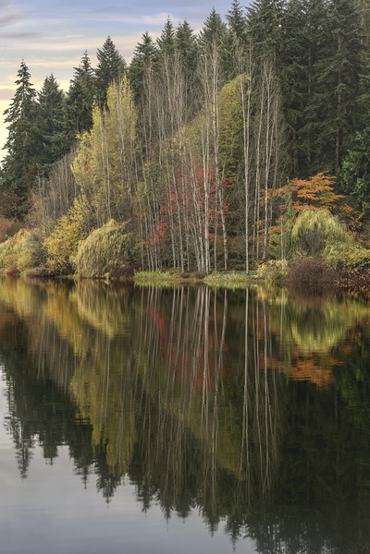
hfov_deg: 16.1
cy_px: 277
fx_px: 1310
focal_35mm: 85
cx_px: 185
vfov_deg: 23.9
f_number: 8
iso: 100
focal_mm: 85
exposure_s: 1/4
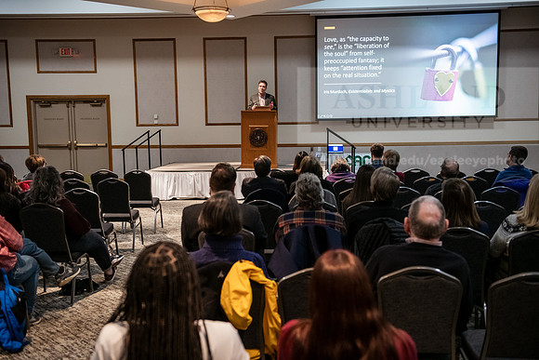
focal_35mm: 42
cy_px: 180
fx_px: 629
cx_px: 270
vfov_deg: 31.9
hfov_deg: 46.4
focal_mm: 42
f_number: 3.2
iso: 3200
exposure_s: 1/200
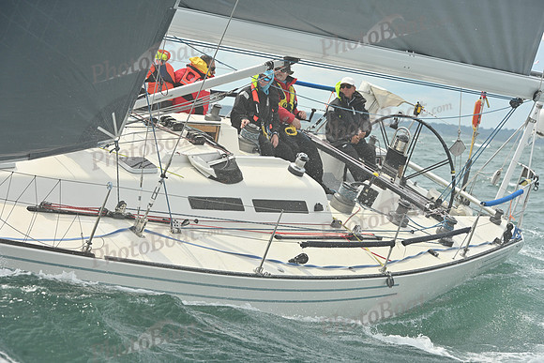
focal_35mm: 130
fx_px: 1965
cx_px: 272
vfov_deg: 10.6
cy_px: 182
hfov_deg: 15.8
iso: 320
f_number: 8
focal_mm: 130
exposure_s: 1/1250
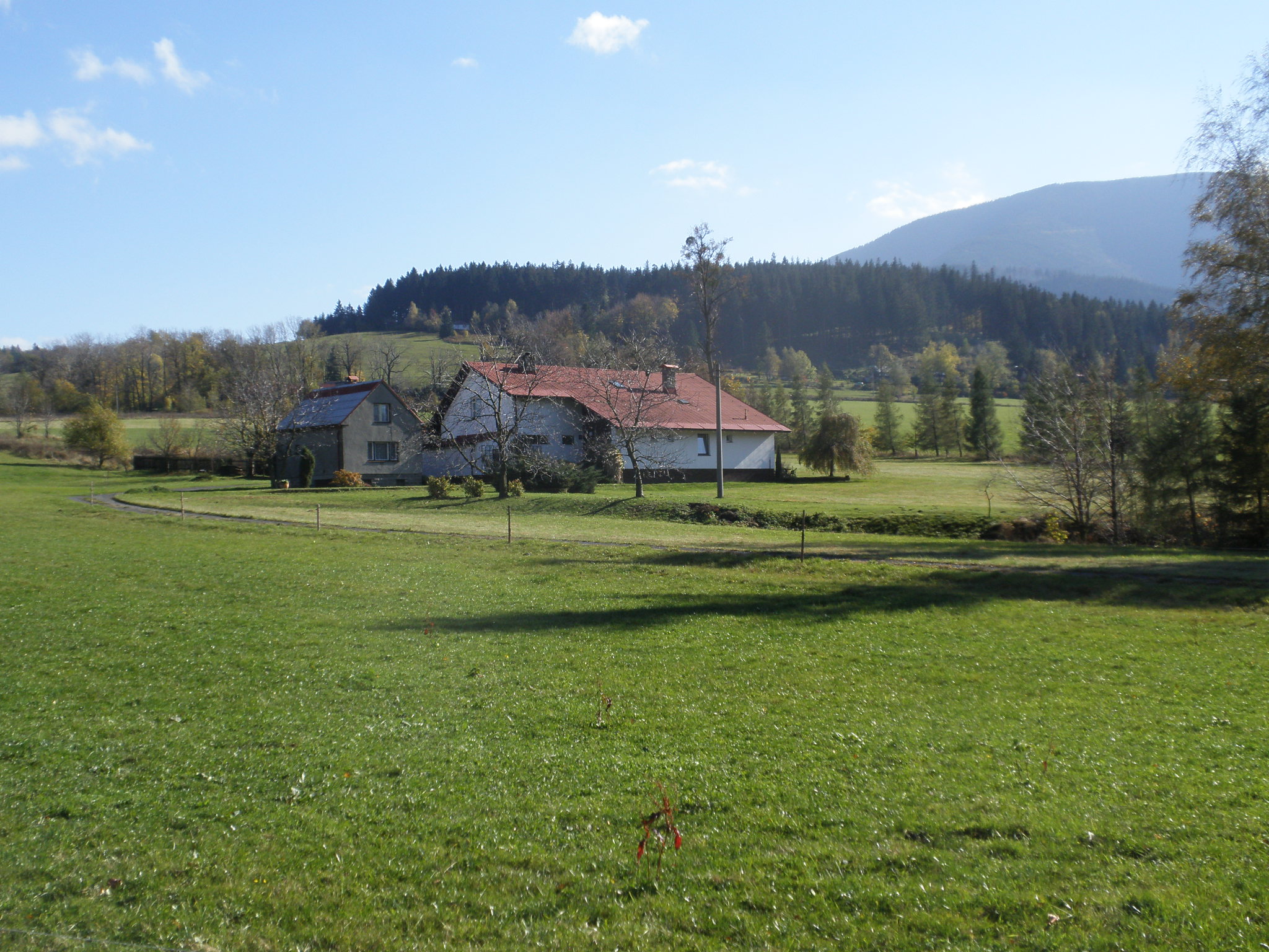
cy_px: 476
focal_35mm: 45
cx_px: 634
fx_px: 1650
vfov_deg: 32.2
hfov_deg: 42.1
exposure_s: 1/500
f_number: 4
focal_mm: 8
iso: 64
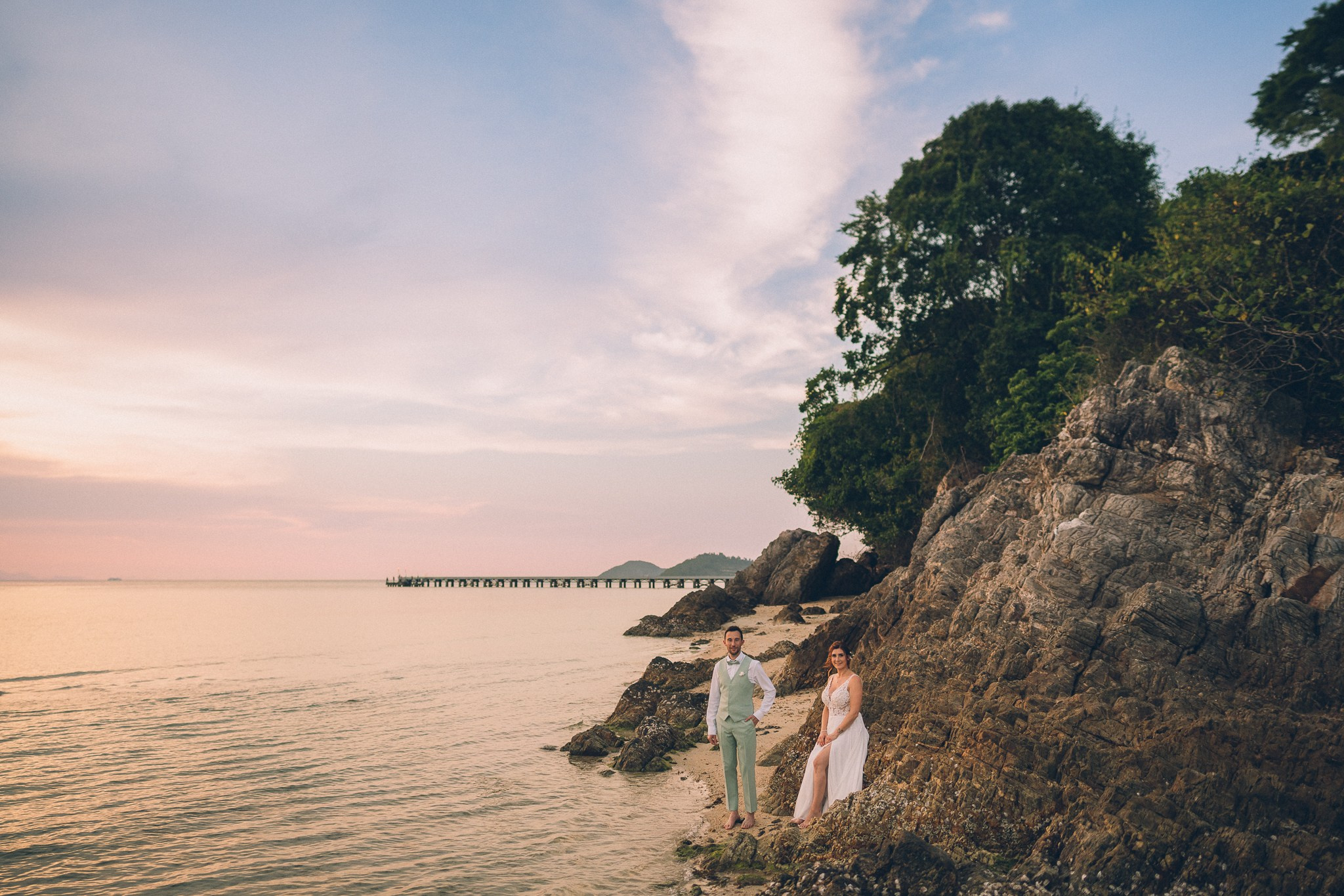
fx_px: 901
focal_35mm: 24
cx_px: 672
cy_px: 448
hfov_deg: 73.4
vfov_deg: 52.9
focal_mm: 24
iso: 160
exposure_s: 1/1000
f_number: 1.8
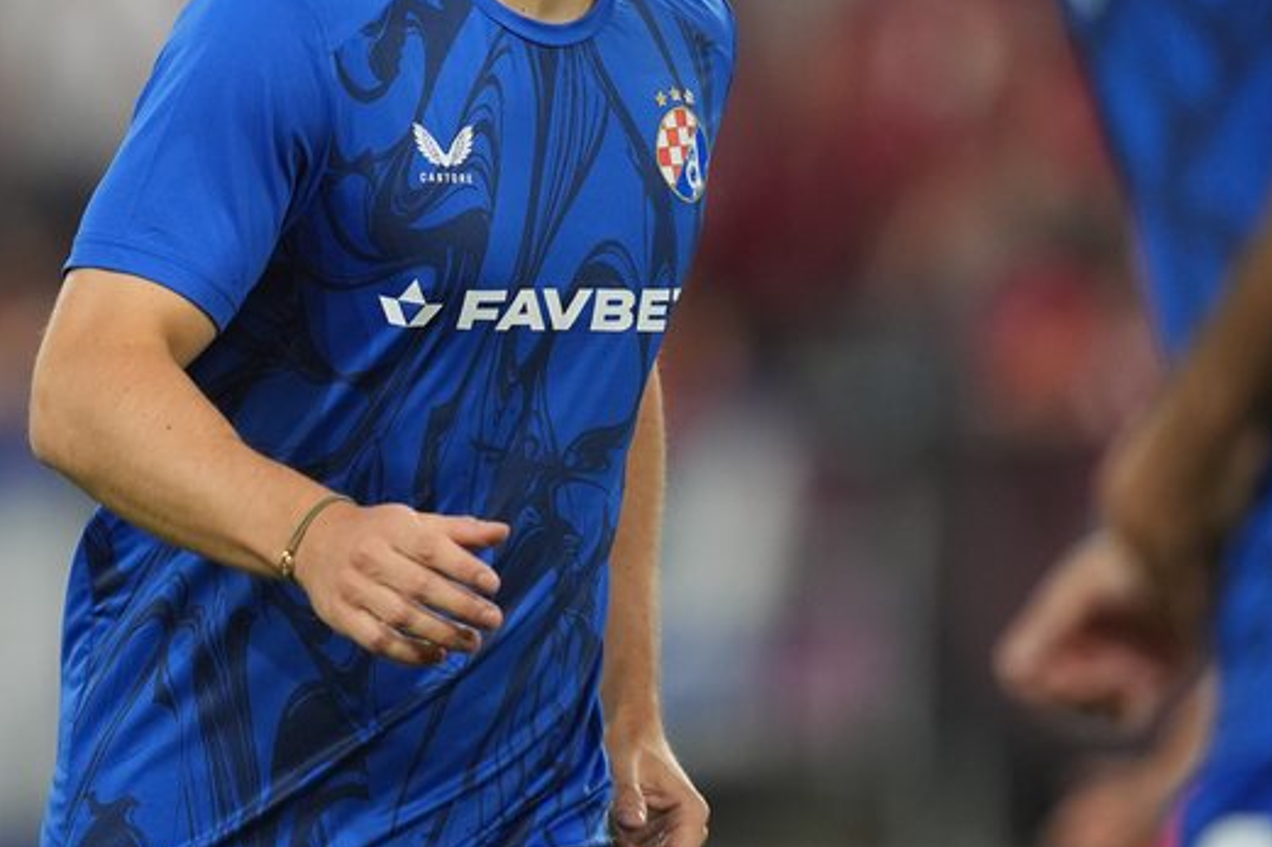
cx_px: 369
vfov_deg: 1.4
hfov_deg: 2.1
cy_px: 162
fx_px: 34720
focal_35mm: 983
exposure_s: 1/1600
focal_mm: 400
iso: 1600
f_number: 2.8
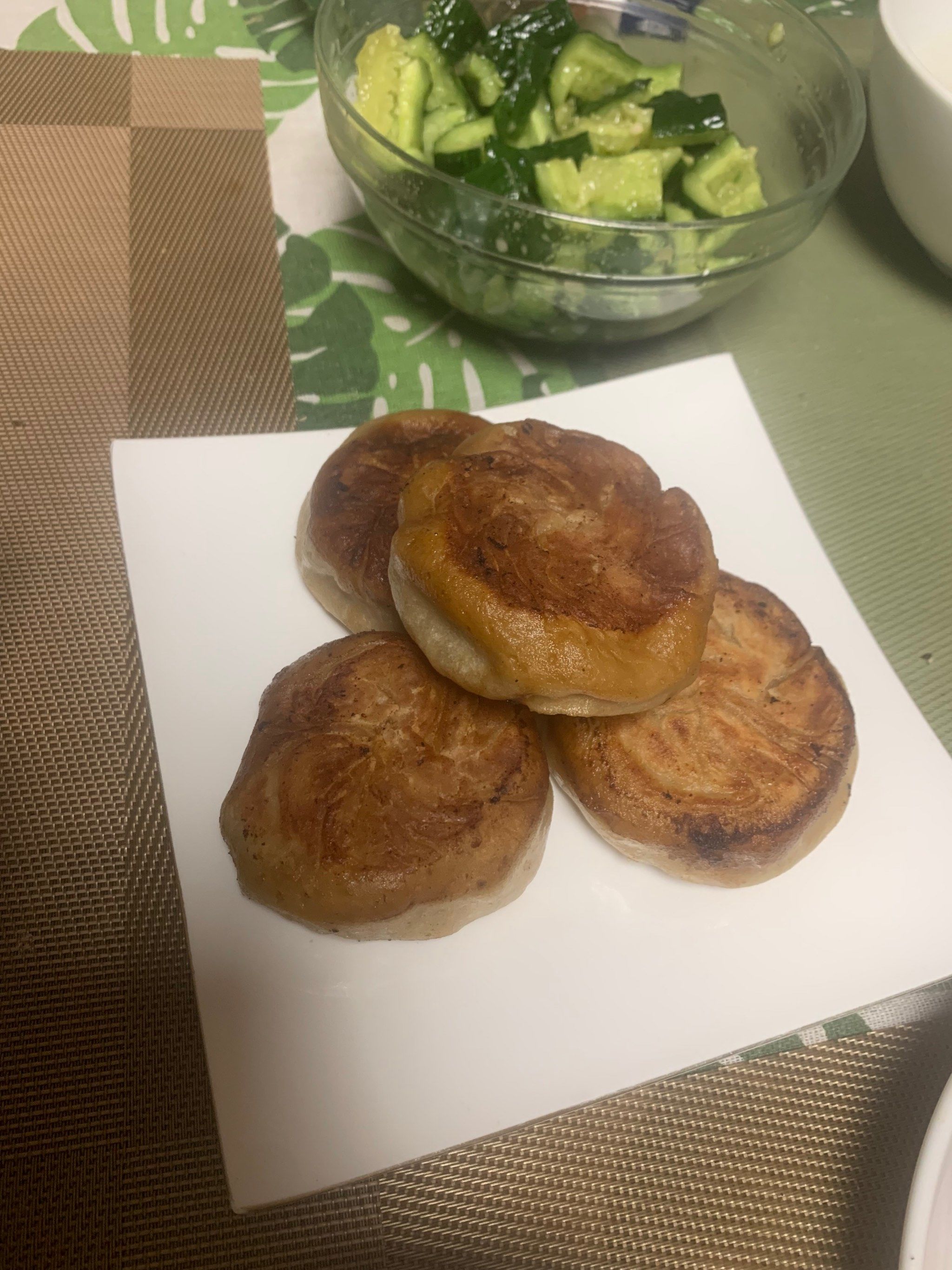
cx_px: 476
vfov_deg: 67.3
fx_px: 953
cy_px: 635
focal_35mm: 26
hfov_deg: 53.1
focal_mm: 4.25
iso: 125
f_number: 1.8
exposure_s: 1/60
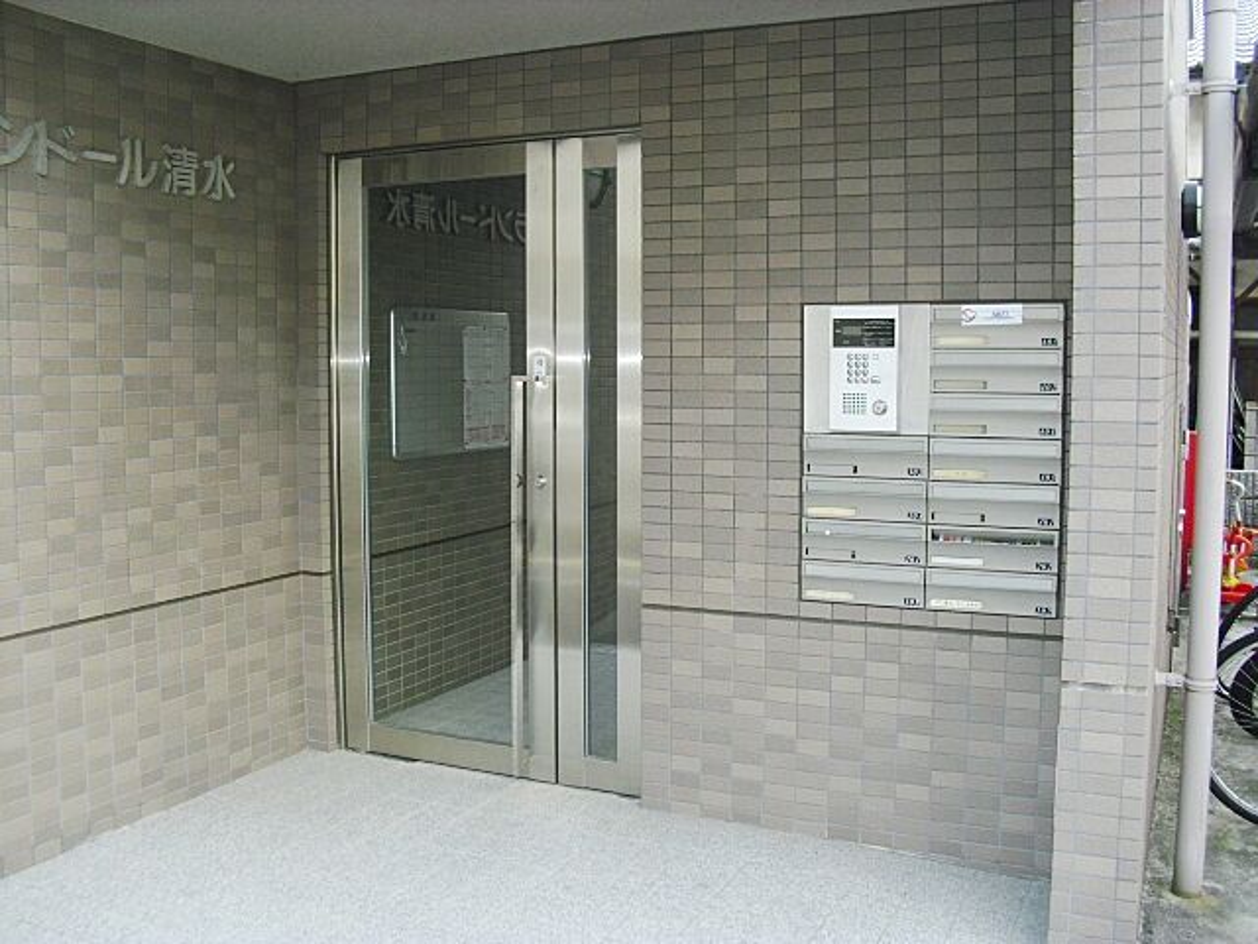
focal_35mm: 36
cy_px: 472
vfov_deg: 39.7
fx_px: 1308
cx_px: 629
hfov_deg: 51.4
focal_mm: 6.3
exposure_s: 1/125
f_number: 3.1
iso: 80
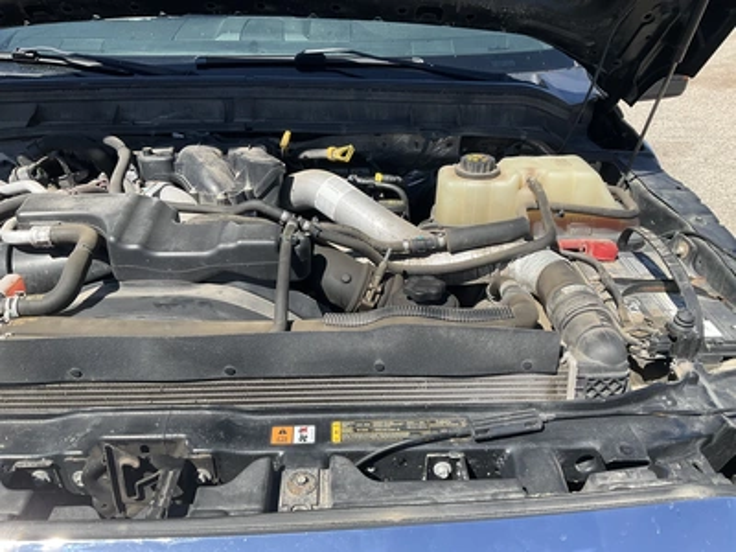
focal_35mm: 29
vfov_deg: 48.2
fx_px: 617
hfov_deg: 61.7
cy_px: 276
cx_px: 368
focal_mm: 3
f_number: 1.8
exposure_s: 1/1055
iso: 25
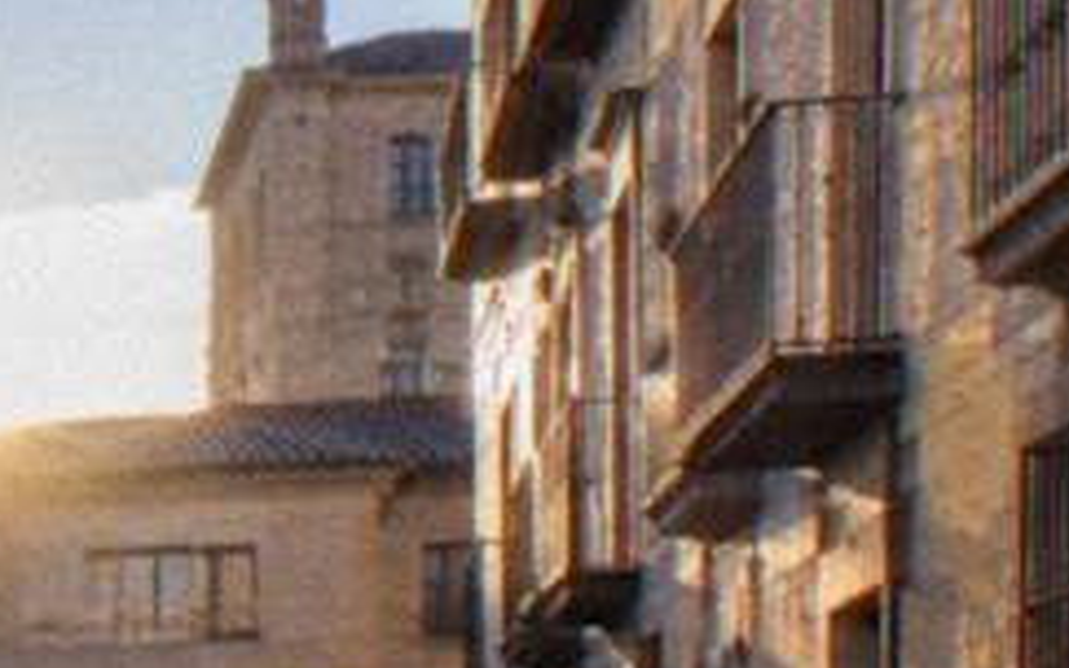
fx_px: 4284
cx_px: -603
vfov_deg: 8.6
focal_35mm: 147
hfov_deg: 13.3
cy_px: 1134
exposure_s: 1/320
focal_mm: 35
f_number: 9
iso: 800
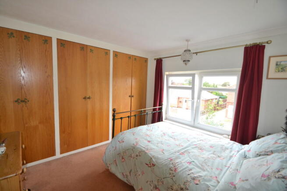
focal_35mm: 16
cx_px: 144
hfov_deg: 95.0
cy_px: 96
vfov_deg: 72.1
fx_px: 132
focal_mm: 11
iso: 400
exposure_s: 1/100
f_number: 4
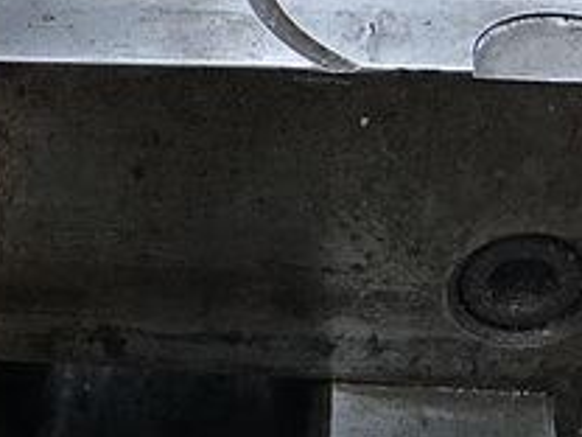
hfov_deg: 22.0
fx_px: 1446
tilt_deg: -45.6
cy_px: 375
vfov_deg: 17.0
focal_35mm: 86
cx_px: 6
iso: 80
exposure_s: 1/15
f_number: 1.8
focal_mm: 3.99
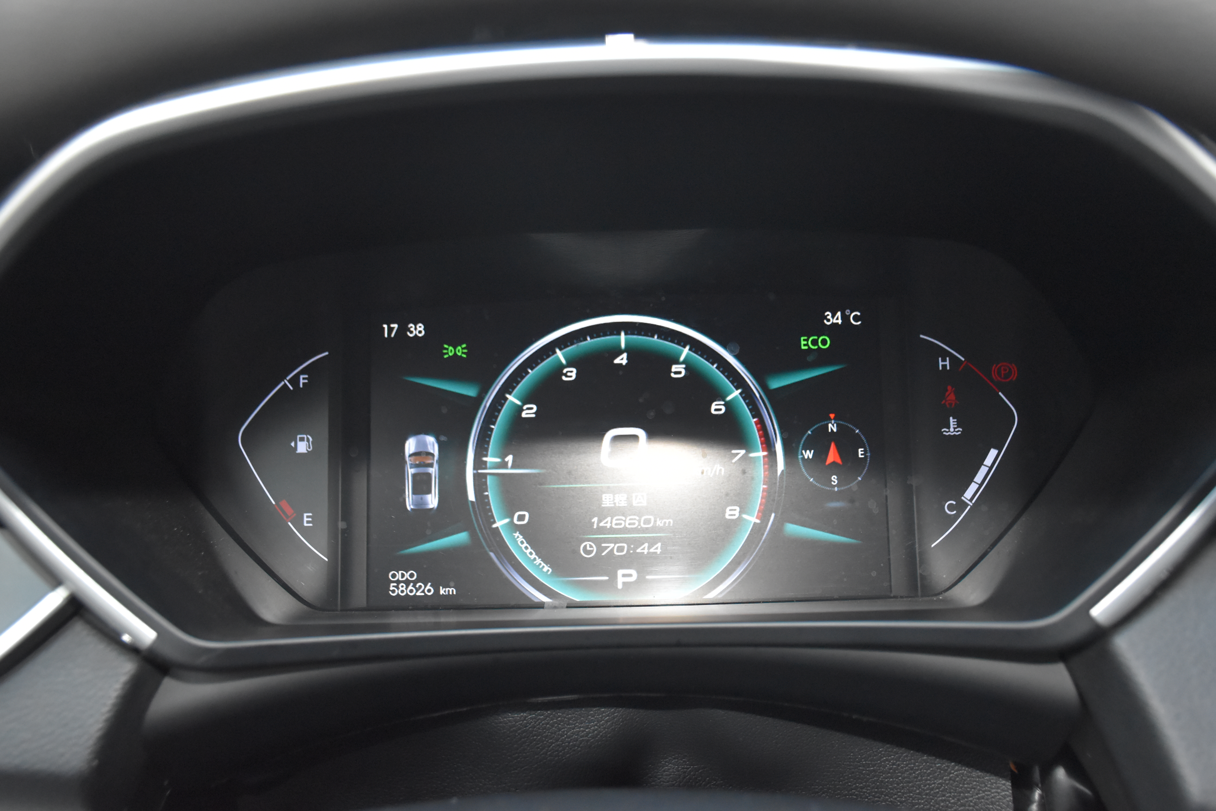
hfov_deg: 49.5
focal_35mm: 39
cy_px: 406
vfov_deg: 34.2
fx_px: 1318
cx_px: 608
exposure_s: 1/60
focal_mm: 26
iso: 3200
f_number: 3.8
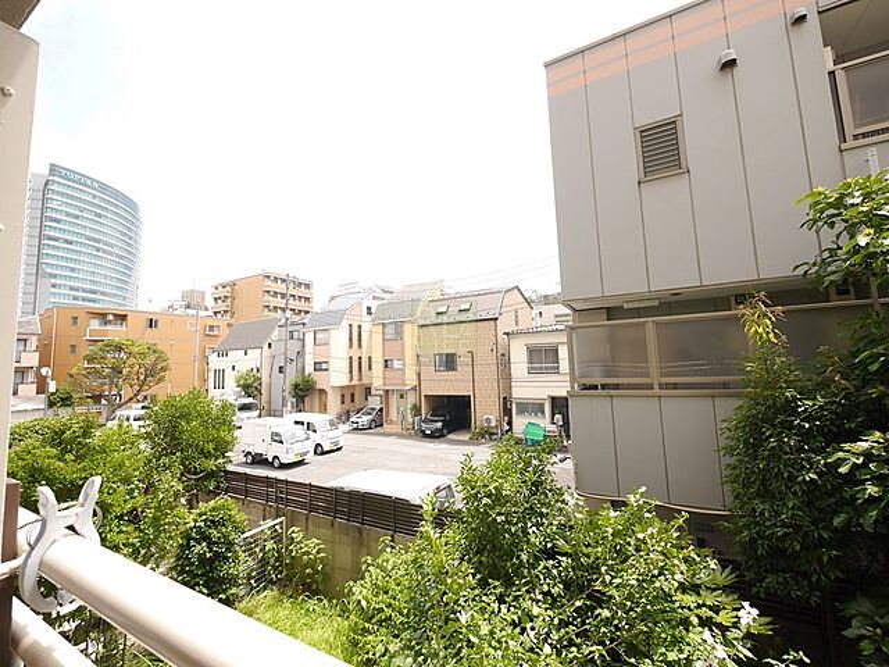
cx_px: 444
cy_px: 334
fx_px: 360
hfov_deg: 102.1
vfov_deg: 85.7
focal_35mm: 14
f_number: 4
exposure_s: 1/200
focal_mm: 7
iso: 160
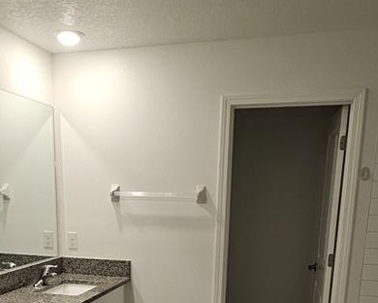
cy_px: 292
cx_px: 148
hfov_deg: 46.5
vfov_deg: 35.2
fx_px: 436
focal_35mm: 39
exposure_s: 1/60
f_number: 2.2
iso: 125
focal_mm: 1.7
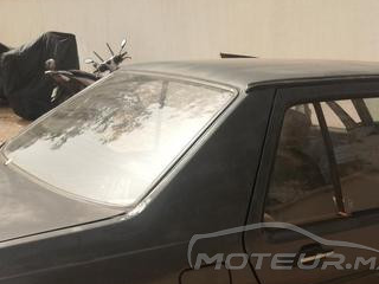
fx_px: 580
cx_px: 291
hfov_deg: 35.2
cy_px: 246
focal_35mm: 53
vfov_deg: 26.7
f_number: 1.8
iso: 50
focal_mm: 3.46
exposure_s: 1/1439
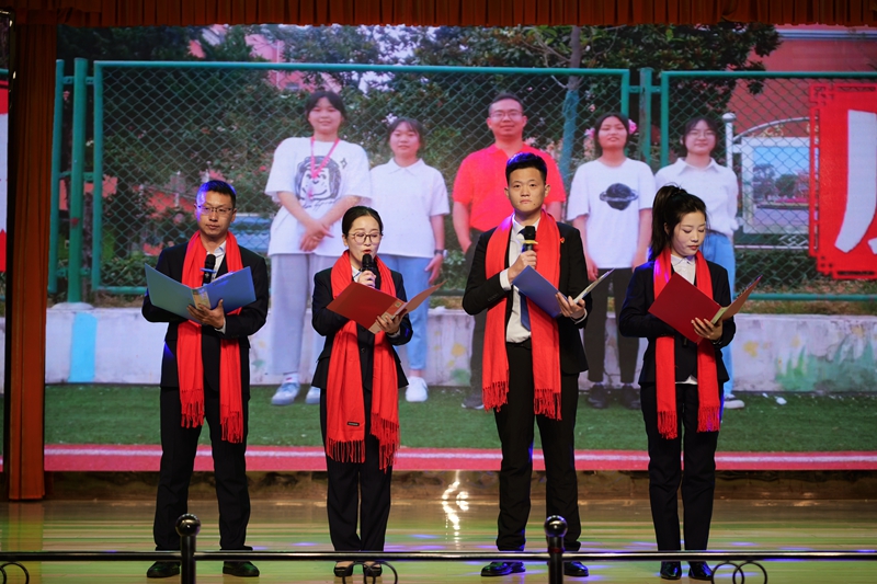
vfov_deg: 19.4
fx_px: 1705
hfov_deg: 28.8
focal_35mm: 70
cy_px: 292
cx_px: 438
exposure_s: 1/125
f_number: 2.8
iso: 125
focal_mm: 70
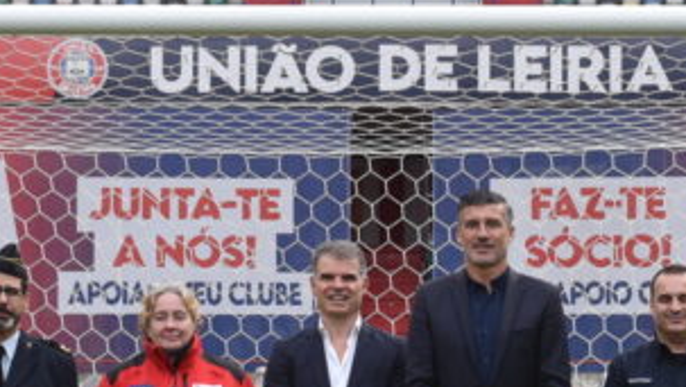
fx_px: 2294
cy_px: 231
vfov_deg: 9.6
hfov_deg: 17.0
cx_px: 346
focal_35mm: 126
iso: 200
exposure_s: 1/200
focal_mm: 32
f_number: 7.1
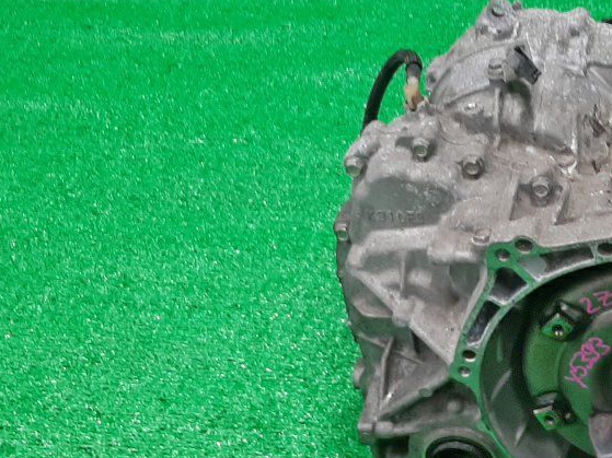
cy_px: 231
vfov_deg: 21.9
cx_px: 564
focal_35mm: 67
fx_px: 1184
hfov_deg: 27.8
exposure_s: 1/50
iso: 109
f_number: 1.7
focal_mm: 3.93
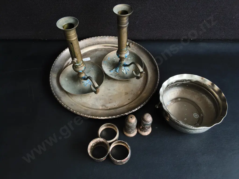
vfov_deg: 51.4
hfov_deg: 65.3
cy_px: 90
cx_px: 120
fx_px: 186
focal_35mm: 27
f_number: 2
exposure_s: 1/102
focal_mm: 2.87
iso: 32
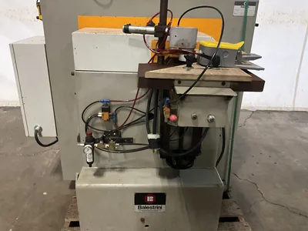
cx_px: 154
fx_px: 258
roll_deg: -2.4
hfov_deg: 61.7
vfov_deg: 48.2
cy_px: 116
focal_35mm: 29
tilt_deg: -23.5
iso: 320
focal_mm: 3
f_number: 1.8
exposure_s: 1/33
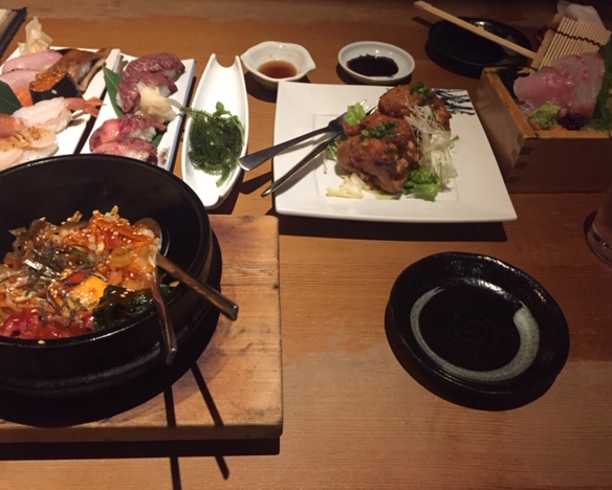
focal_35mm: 31
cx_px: 303
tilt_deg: -45.4
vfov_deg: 47.2
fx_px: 562
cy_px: 245
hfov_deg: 57.1
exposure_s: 1/30
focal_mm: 4.15
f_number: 2.2
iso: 250
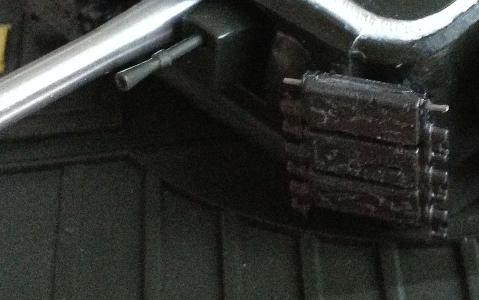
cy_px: -143
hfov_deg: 21.2
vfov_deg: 12.9
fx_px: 1253
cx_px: 429
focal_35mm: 96
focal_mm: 4.28
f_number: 2.4
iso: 400
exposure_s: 1/15
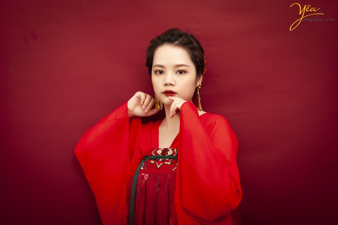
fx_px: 394
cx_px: 169
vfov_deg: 31.9
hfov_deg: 46.4
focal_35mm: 42
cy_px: 112
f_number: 7.1
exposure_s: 1/160
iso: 250
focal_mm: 42
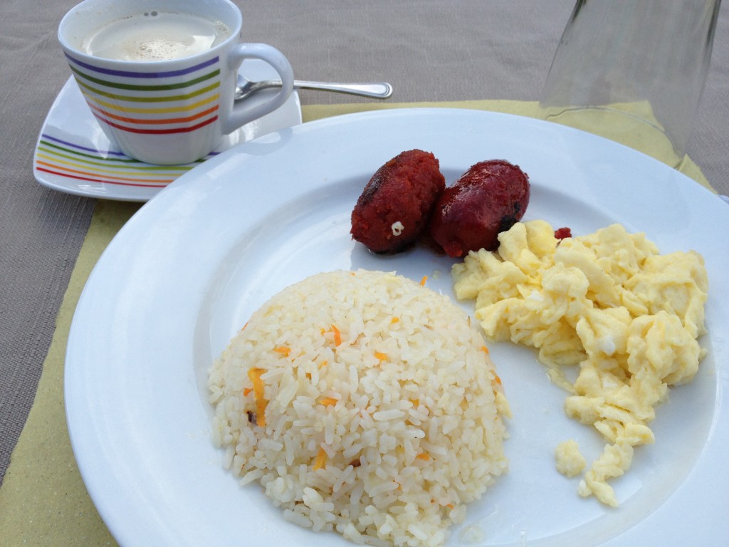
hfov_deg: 52.6
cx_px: 364
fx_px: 737
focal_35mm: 35
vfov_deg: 40.7
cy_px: 274
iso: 50
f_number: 2.4
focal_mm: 4.28
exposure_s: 1/575
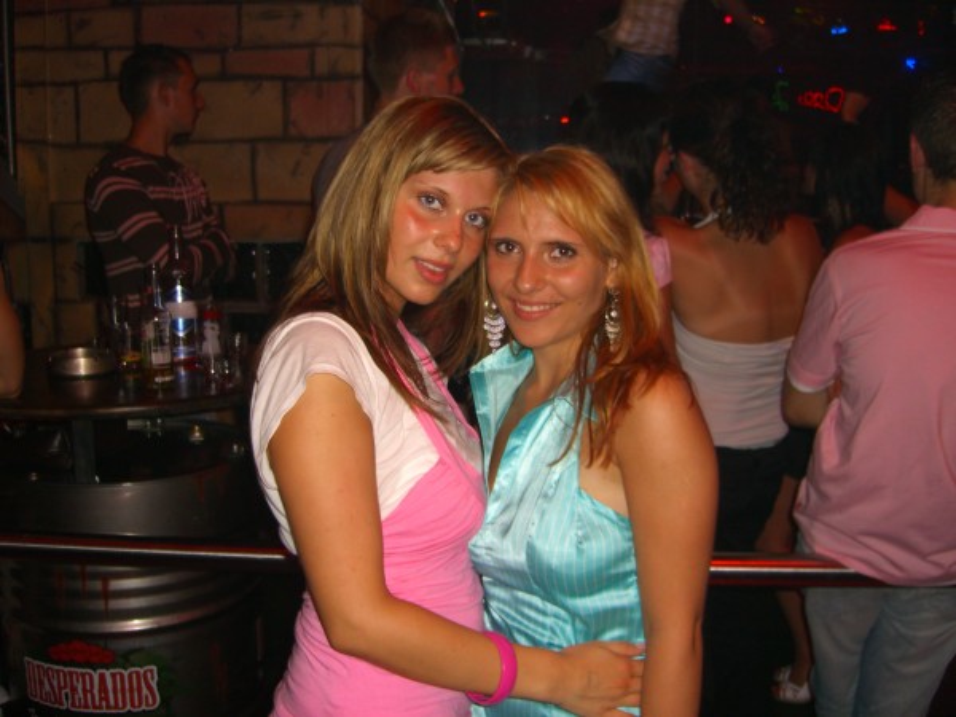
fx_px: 1049
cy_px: 358
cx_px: 478
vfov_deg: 37.7
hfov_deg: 49.0
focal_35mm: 38
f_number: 2.8
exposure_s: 1/60
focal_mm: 7.9
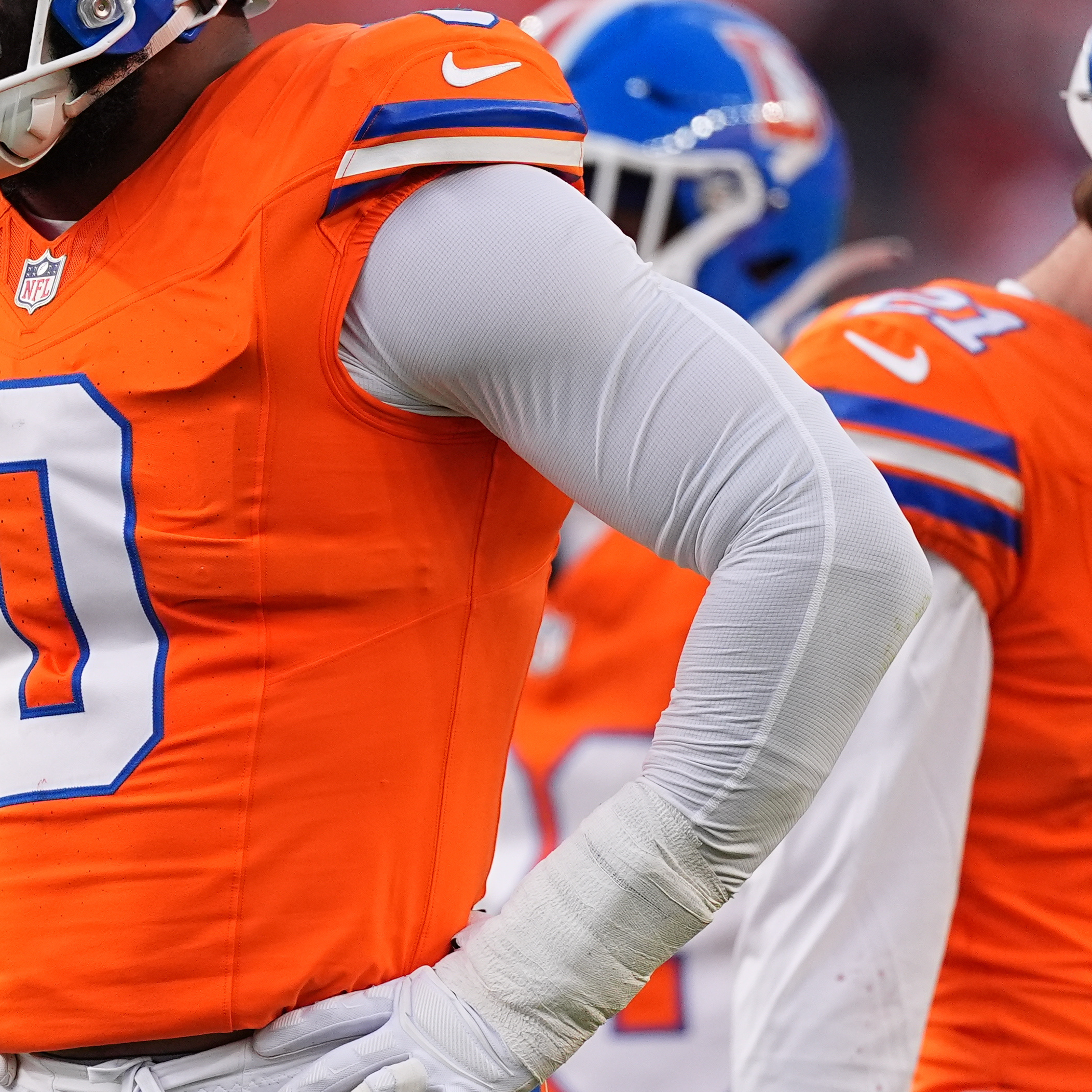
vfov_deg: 1.2
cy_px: 605
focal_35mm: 1454
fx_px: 51894
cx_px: 115
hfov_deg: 1.2
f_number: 4
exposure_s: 1/2000
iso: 1600
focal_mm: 600
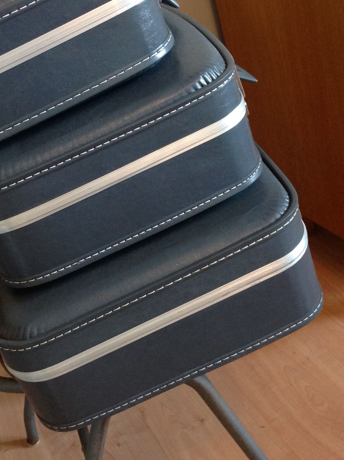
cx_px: 105
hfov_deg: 26.3
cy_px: 179
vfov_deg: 34.8
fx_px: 731
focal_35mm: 55
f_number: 2.4
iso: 200
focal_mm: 4.28
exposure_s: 1/15
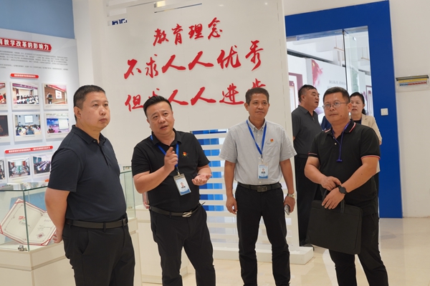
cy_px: 143
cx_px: 215
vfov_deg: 31.9
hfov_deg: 46.4
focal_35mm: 42
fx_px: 502
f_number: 3.5
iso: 250
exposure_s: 1/80
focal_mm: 28
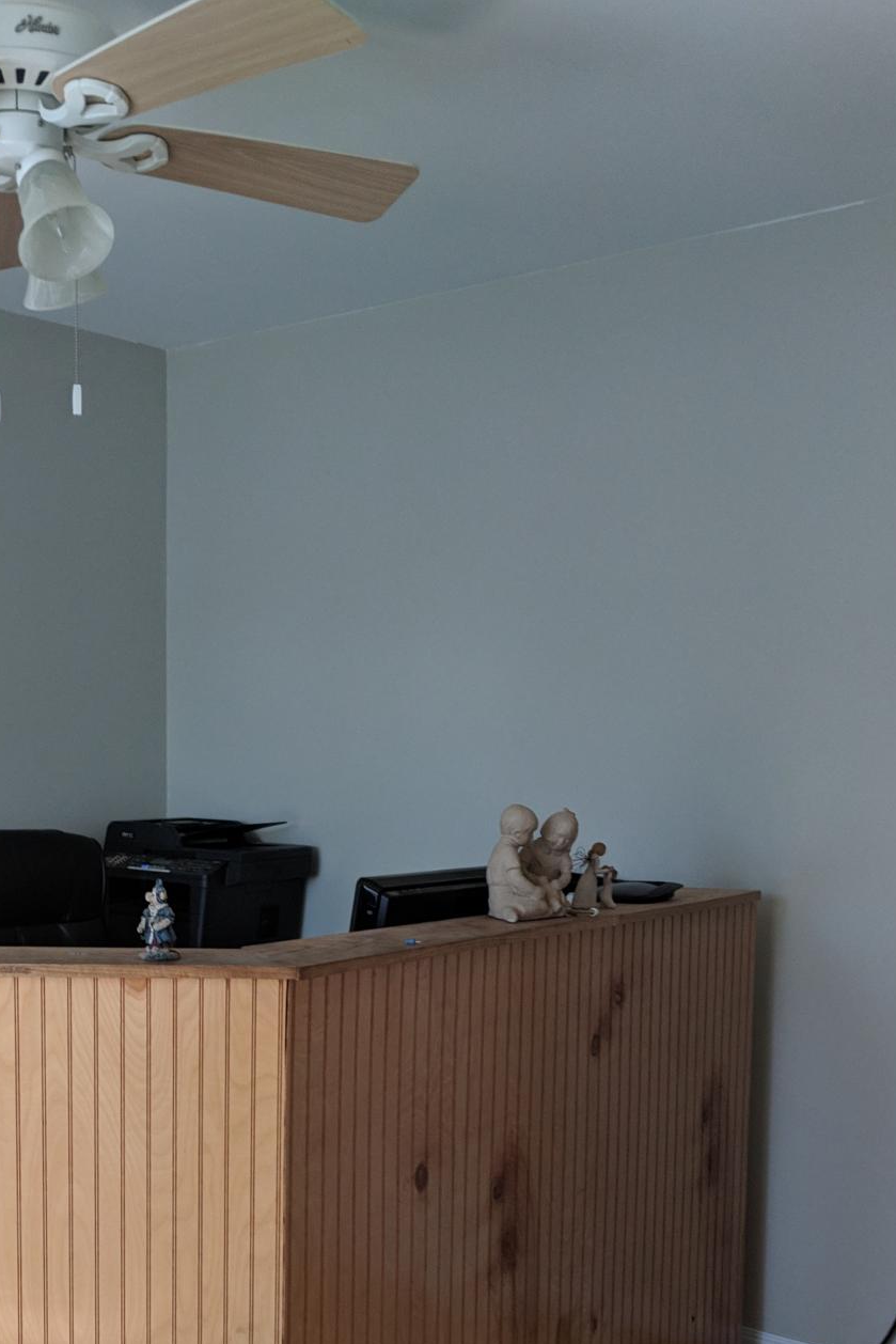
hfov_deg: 30.4
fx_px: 1605
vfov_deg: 44.0
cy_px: 999
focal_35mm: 43
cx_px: 174
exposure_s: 1/120
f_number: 2
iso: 110
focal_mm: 4.67
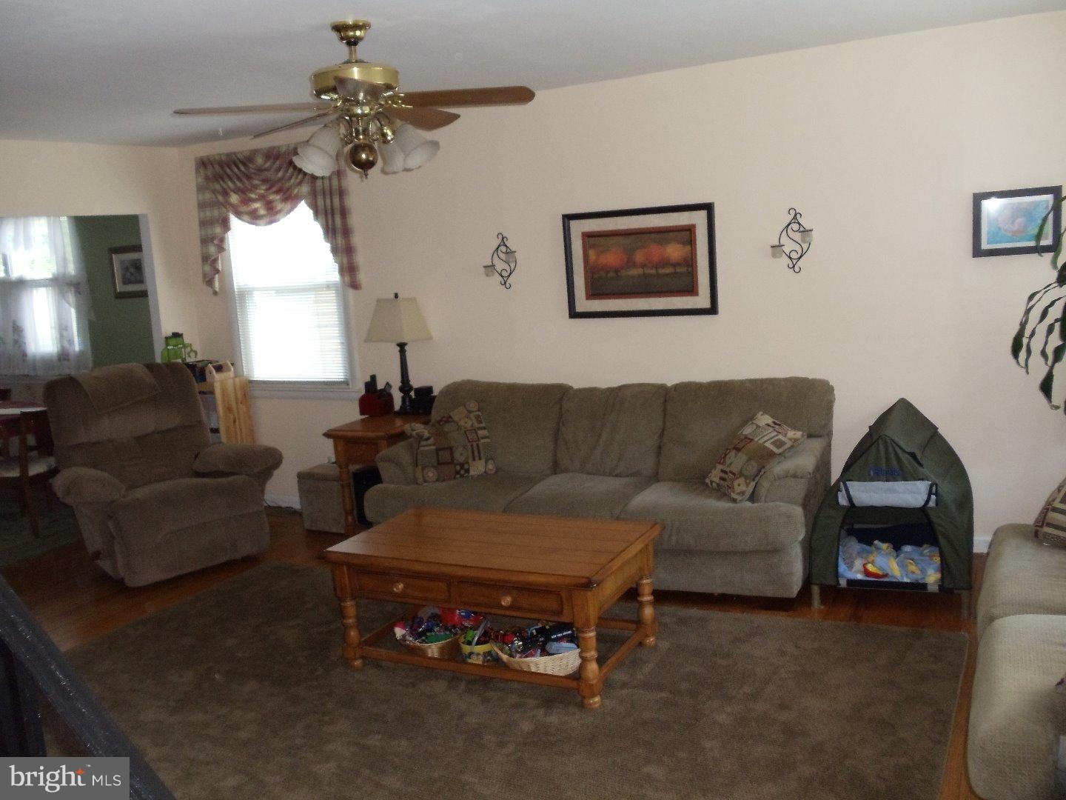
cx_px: 533
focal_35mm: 44
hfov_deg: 42.9
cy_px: 400
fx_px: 1355
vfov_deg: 32.9
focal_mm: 6
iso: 400
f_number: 3.5
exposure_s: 1/30
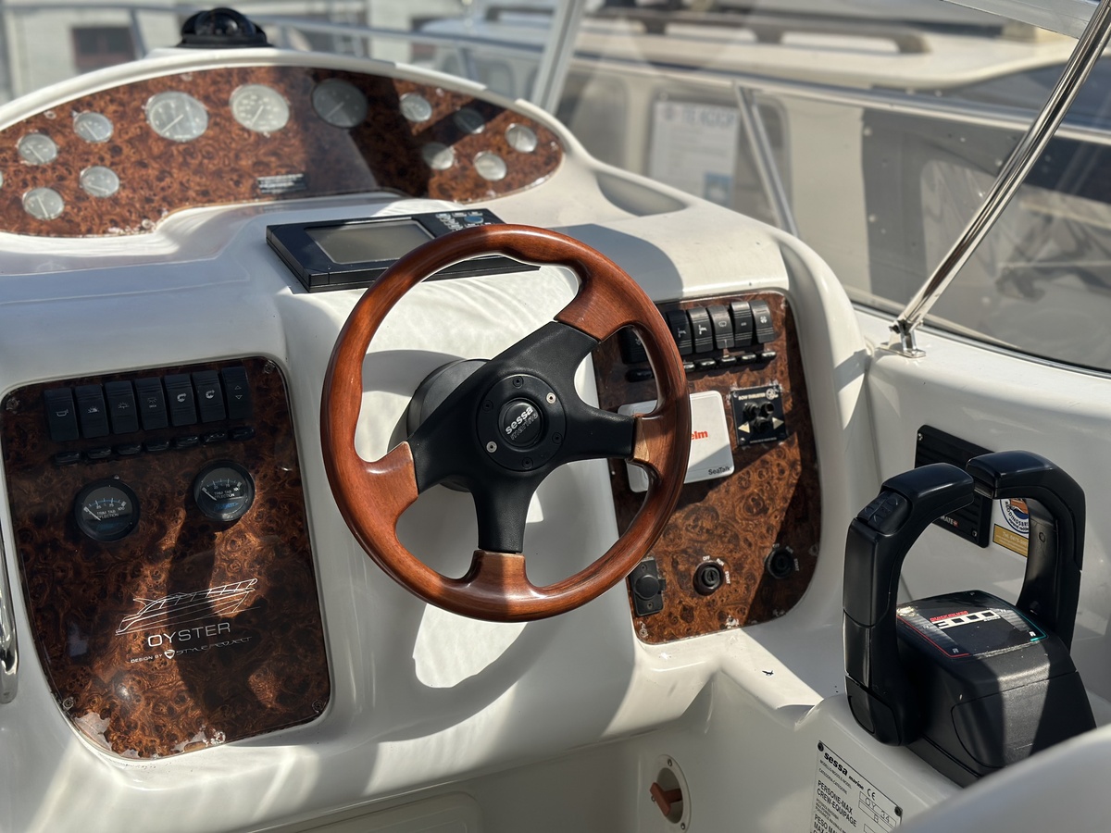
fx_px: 1541
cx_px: 556
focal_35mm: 48
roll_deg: +0.9
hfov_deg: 39.7
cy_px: 416
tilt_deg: -15.6
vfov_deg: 30.3
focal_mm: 6.86
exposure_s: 1/3876
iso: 80
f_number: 1.78
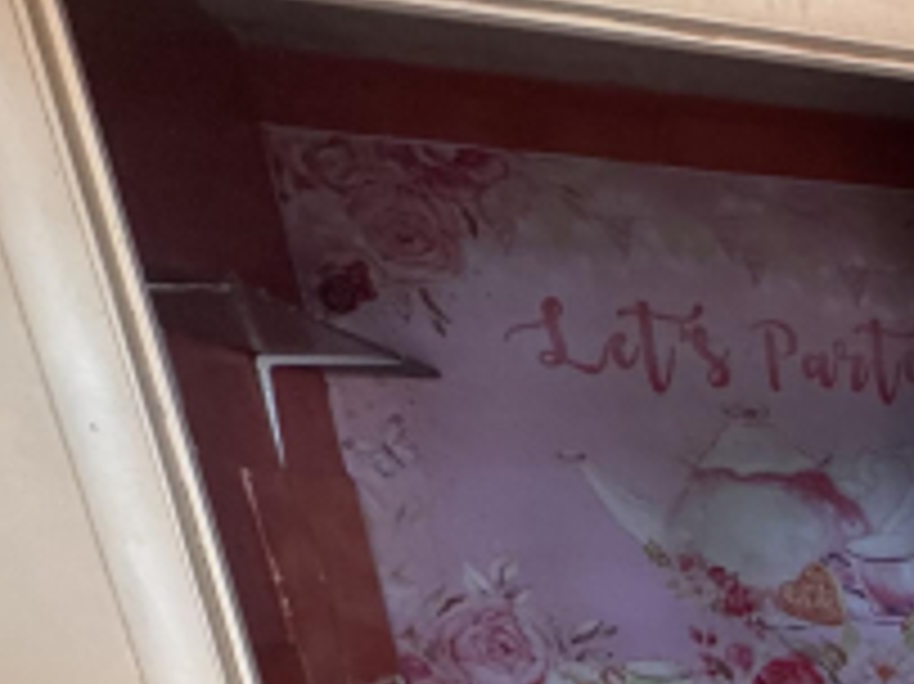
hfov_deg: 26.7
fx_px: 1214
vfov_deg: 27.0
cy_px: 868
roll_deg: +0.5
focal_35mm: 46
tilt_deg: -17.4
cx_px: 1430
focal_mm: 2.22
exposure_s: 1/99
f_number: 2.2
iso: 320
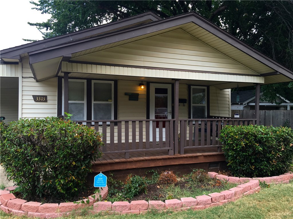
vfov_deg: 48.2
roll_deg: -1.1
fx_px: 245
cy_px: 110
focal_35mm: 29
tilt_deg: +0.0
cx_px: 146
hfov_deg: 61.7
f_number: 2.2
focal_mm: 4.15
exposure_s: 1/364
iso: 25
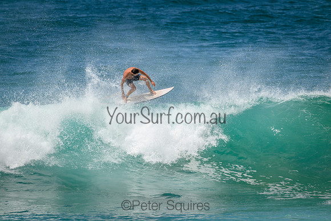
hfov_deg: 2.6
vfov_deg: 1.7
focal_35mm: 800
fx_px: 7357
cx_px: 166
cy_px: 110
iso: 560
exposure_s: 1/2000
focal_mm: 800
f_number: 11
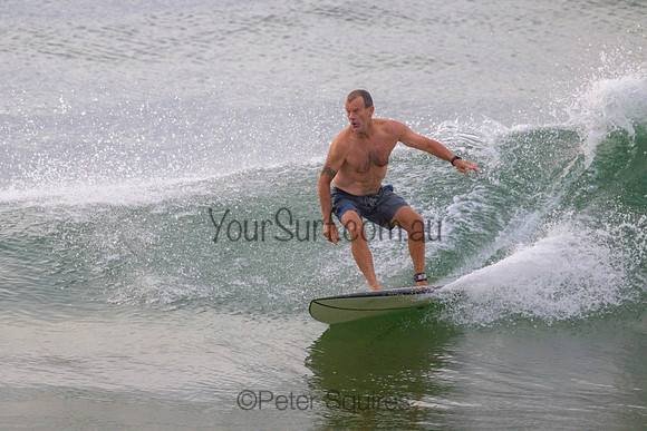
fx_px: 17218
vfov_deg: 1.4
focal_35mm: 958
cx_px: 260
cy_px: 173
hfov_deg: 2.2
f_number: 11
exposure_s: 1/1600
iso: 4500
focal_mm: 800
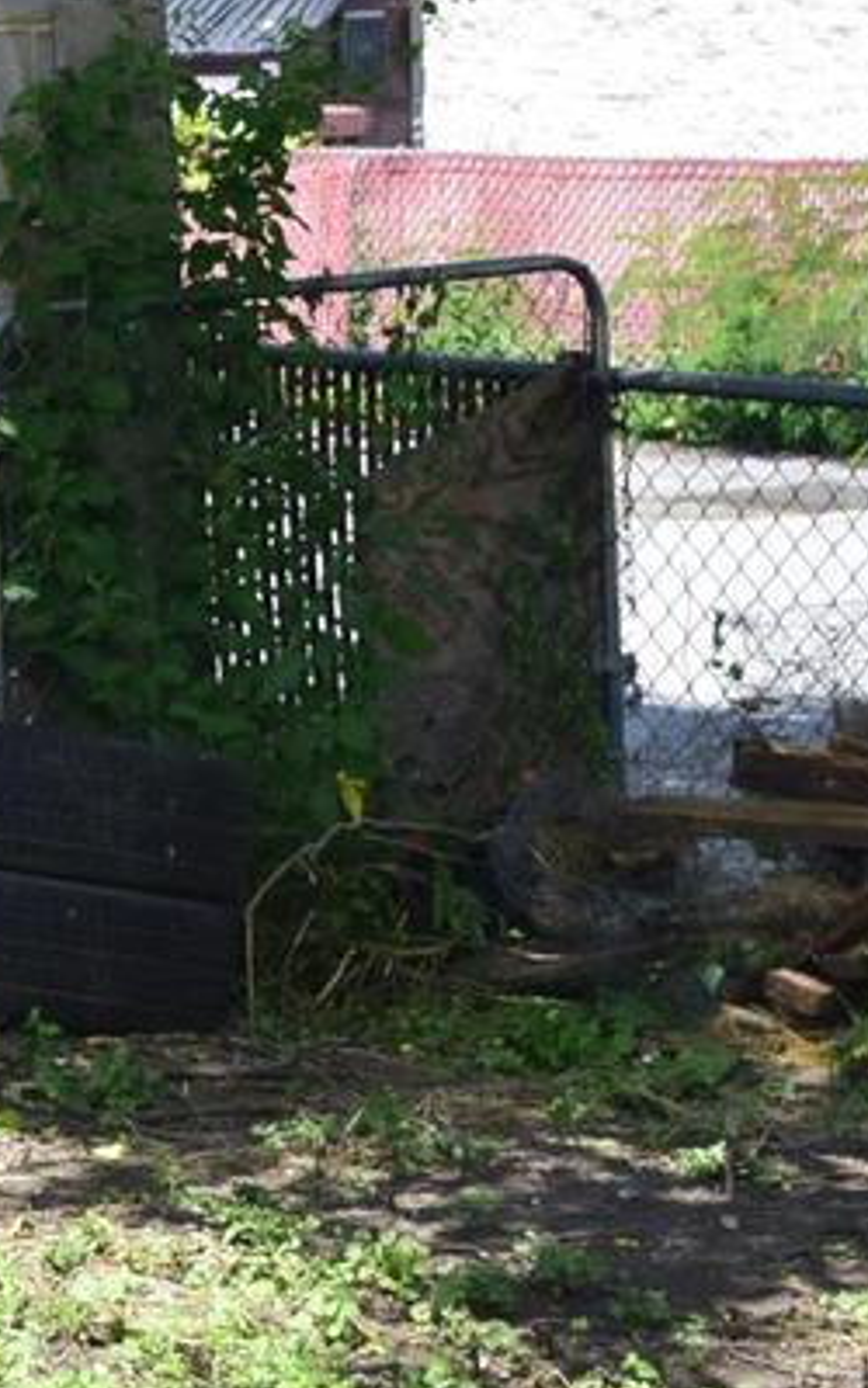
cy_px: 97
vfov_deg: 13.0
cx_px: -1496
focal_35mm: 160
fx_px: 6050
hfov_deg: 7.5
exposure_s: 1/320
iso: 250
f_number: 9
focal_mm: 29
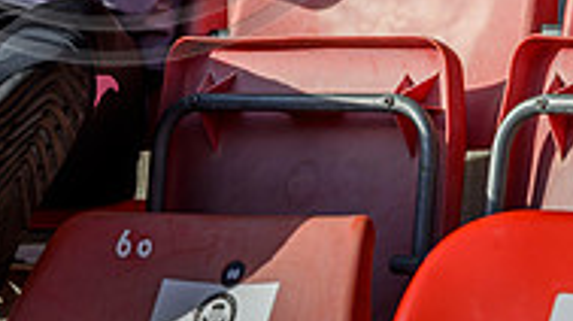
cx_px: 112
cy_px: -250
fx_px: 4783
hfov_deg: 6.8
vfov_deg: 3.8
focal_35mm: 315
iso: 100
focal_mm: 98
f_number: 7.1
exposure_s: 1/250
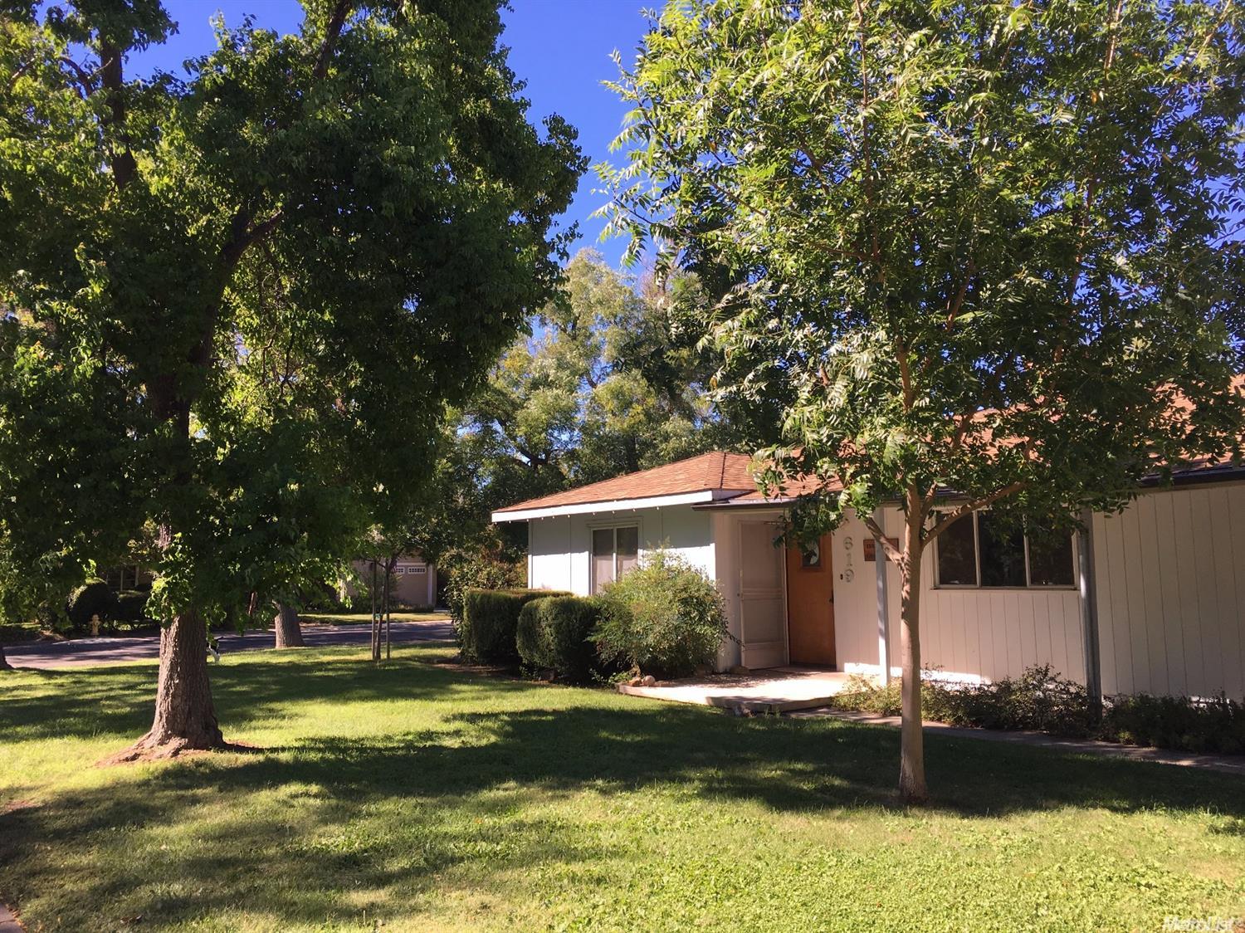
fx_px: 1043
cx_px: 622
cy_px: 466
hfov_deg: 61.7
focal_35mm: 29
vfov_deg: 48.2
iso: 25
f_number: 2.2
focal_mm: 4.15
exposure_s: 1/490
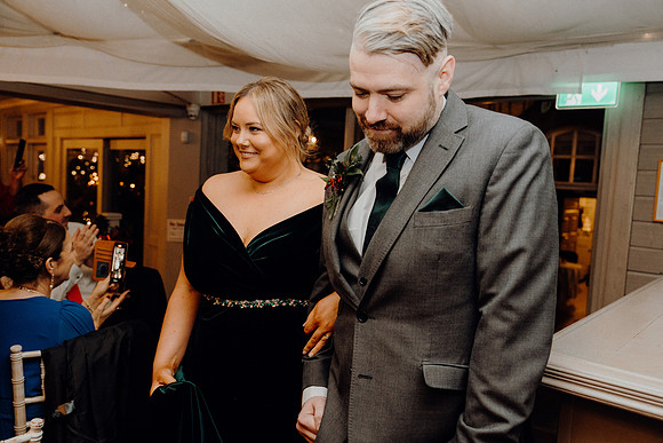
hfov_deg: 61.9
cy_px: 222
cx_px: 332
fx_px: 553
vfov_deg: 43.6
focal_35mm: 30
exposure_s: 1/160
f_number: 3.5
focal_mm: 30
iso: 2500
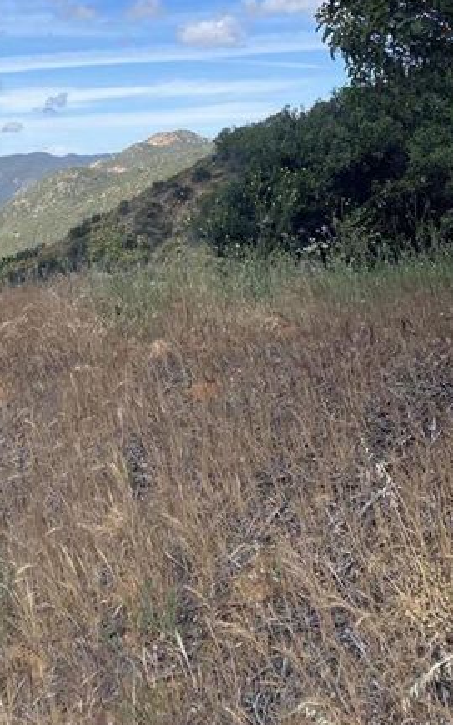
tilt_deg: +5.2
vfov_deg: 35.6
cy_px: 91
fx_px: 1066
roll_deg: -0.3
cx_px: 42
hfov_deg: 23.3
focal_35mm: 54
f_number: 1.8
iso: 32
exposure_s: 1/2268
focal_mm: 4.25
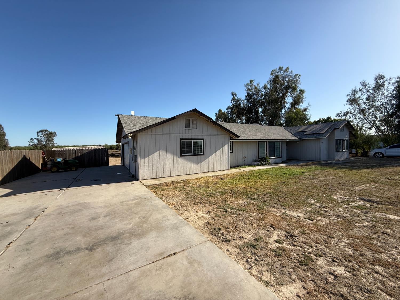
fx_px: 162
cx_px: 200
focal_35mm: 14
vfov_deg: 85.7
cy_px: 150
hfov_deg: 102.1
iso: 50
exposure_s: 1/1795
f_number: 2.2
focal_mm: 2.22
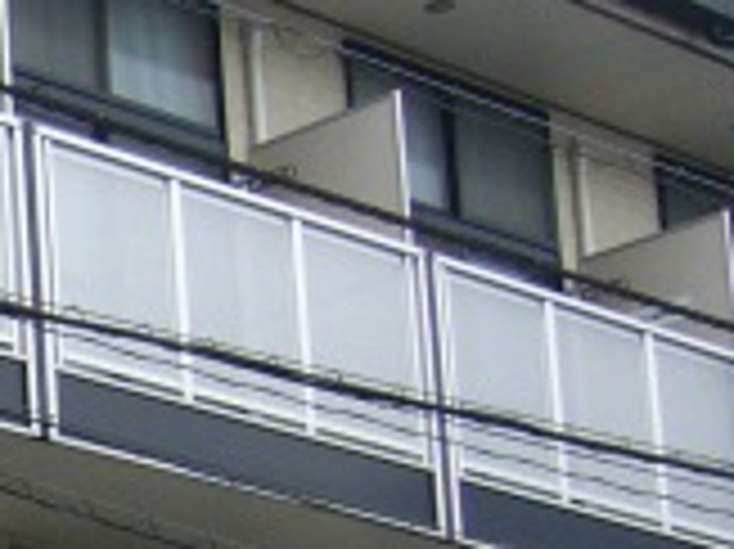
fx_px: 3644
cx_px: -662
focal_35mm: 172
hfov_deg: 10.7
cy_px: 684
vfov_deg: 8.5
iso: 80
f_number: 5.6
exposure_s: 1/160
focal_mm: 5.8
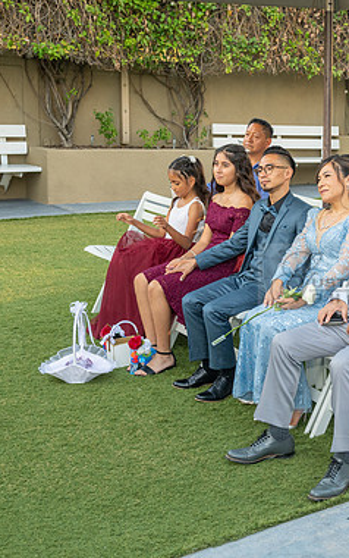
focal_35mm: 56
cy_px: 278
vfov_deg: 36.3
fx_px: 851
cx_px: 386
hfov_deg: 21.9
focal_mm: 36
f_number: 6.3
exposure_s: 1/200
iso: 500
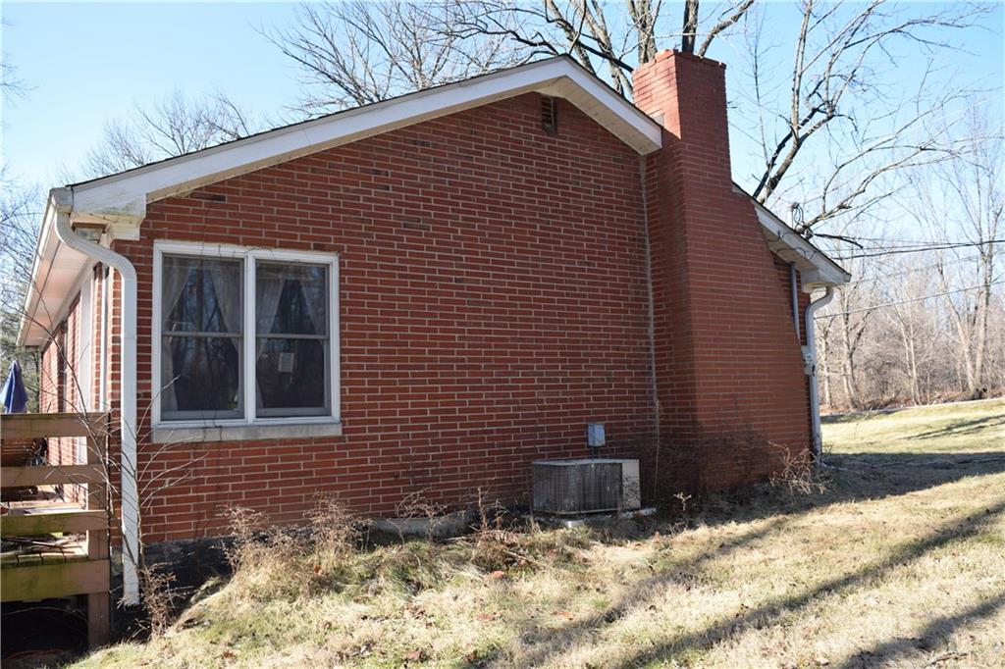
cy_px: 334
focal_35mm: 27
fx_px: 753
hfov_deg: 67.4
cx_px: 502
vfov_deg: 47.9
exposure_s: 1/125
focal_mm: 18
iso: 100
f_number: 5.6
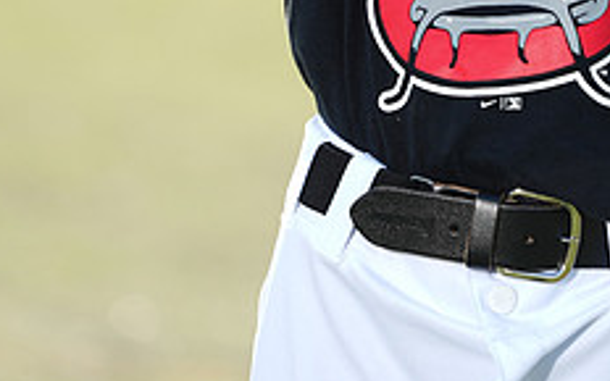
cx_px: 496
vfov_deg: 2.6
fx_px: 8478
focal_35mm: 510
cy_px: -271
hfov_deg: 4.1
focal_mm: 200
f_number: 4.5
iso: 64
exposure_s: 1/250
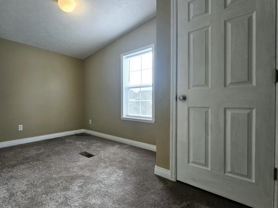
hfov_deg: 93.5
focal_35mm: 16
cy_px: 109
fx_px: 128
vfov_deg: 78.0
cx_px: 113
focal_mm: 2.2
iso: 50
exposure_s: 1/60.2
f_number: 2.2
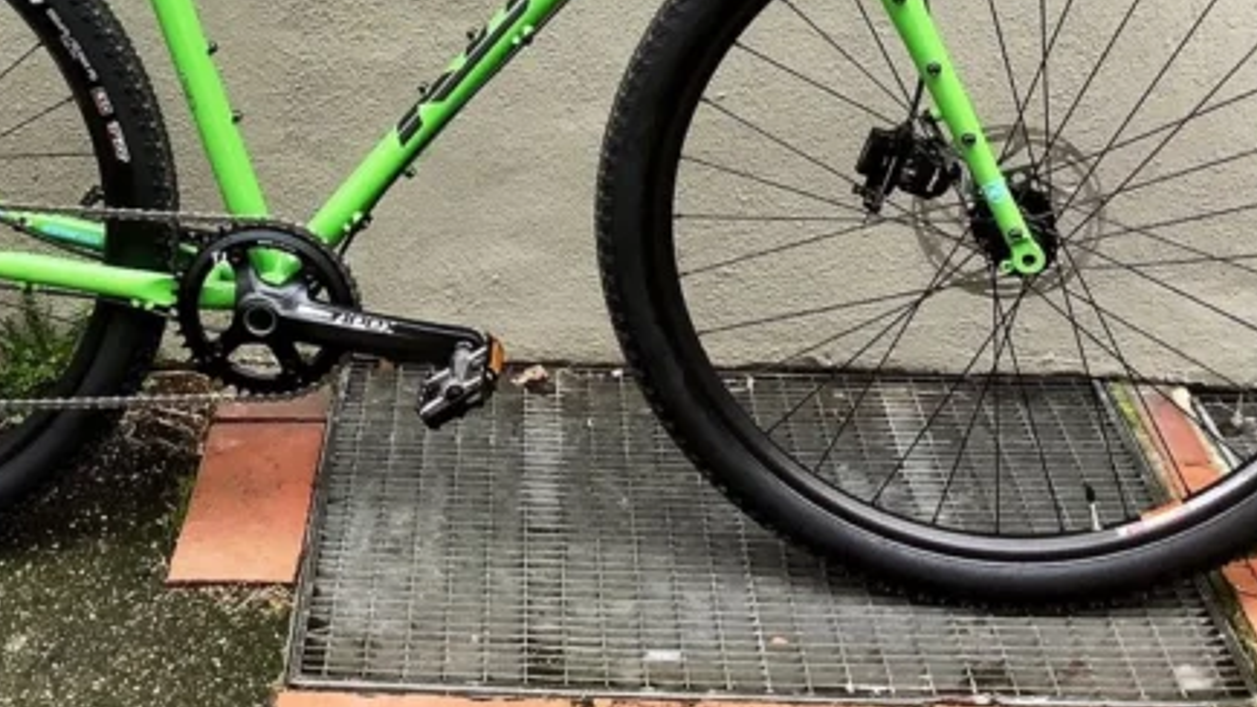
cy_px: -29
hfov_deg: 36.9
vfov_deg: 20.6
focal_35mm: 56
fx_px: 1866
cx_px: 443
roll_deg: +0.0
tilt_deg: -21.5
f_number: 2.4
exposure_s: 1/120
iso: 80
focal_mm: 3.3
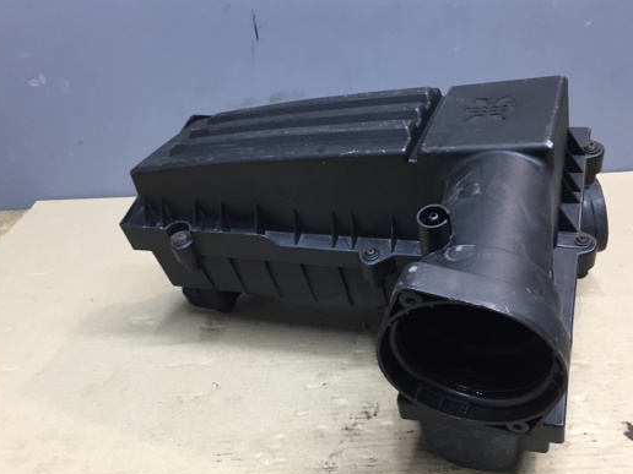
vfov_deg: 39.6
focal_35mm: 36
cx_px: 339
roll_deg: +0.5
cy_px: 273
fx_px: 658
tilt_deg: -23.1
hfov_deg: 51.3
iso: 100
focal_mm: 4.15
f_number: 2.2
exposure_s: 1/33
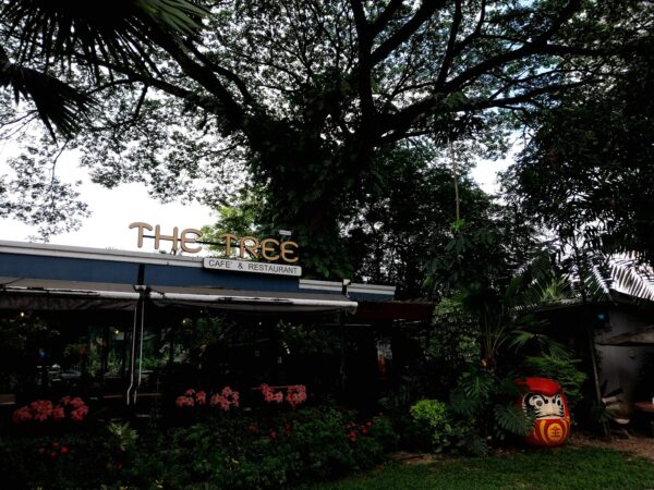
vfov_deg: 53.1
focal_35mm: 26
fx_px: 491
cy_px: 245
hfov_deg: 67.3
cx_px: 327
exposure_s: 1/303
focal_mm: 4
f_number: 1.8
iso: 25
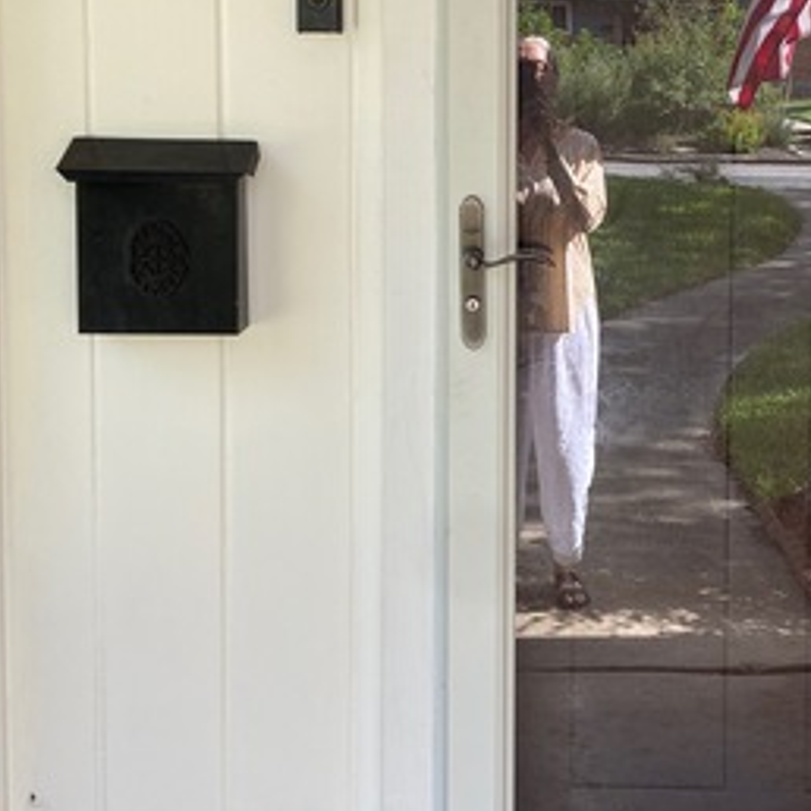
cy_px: 245
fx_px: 1511
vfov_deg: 29.7
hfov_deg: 29.9
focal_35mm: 57
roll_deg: -0.9
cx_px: 509
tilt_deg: -7.6
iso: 32
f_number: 1.8
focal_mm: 4.25
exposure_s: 1/151
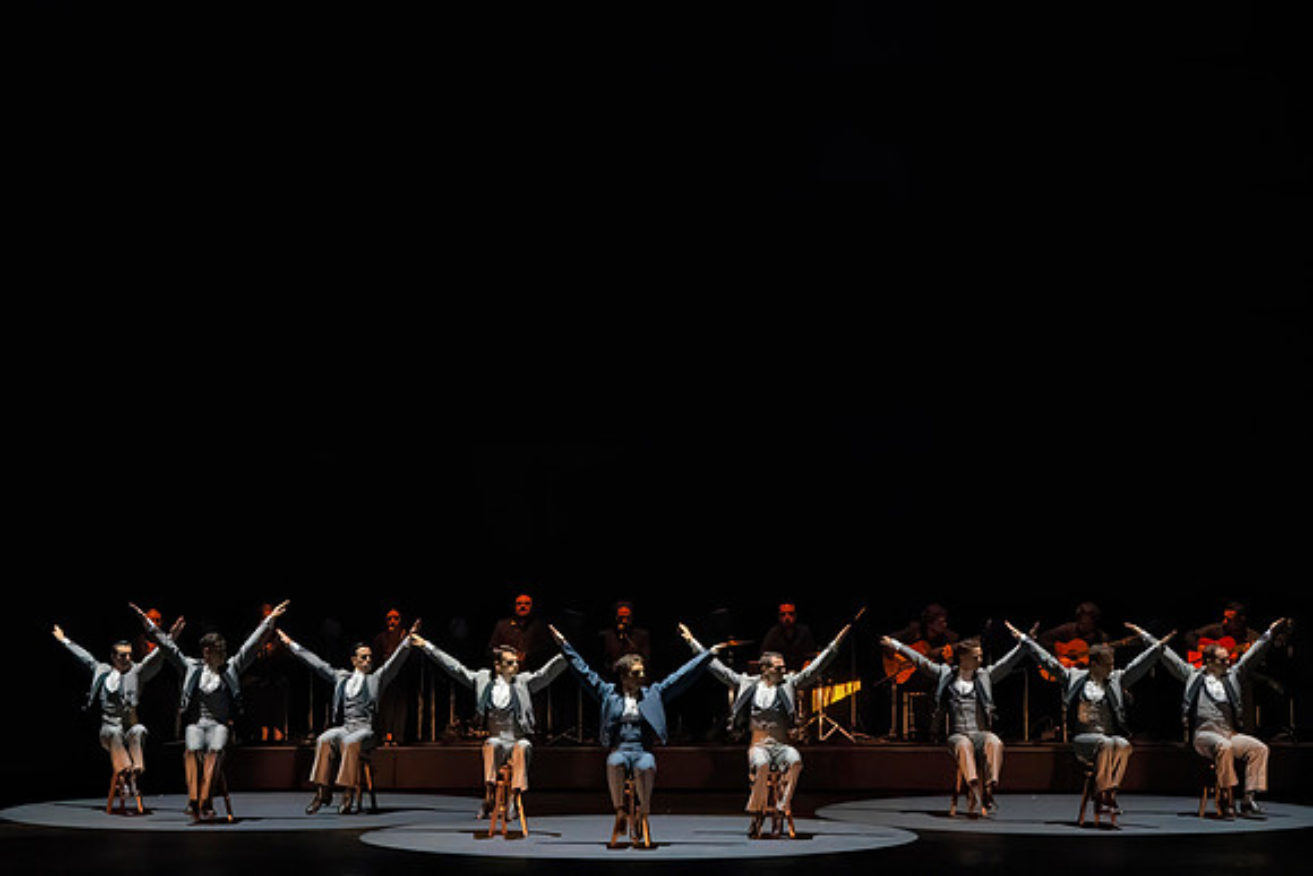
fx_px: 4550
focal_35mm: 125
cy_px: 477
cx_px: 500
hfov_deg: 16.4
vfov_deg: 11.0
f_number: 11
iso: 25600
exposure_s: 1/400
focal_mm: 100
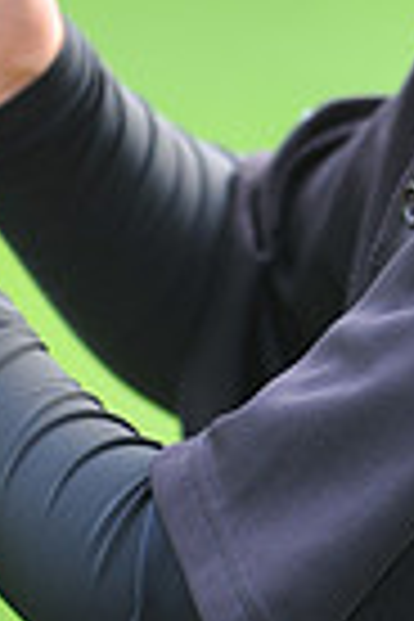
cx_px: 549
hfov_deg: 1.6
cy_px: -446
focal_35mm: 839
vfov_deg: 2.5
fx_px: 14472
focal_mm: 200
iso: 200
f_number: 4.5
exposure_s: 1/200
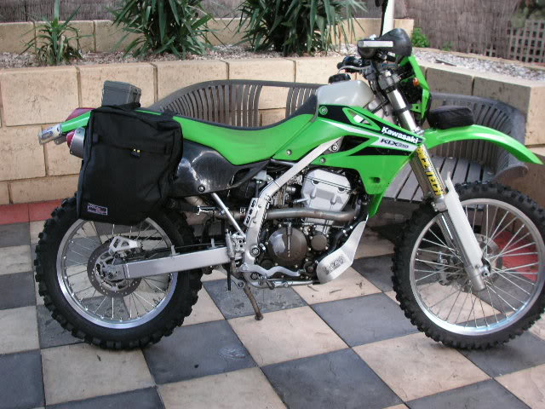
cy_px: 204
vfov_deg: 37.7
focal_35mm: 38
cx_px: 272
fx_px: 598
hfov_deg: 49.0
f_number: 3.3
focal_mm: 6.3
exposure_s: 1/45
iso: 100
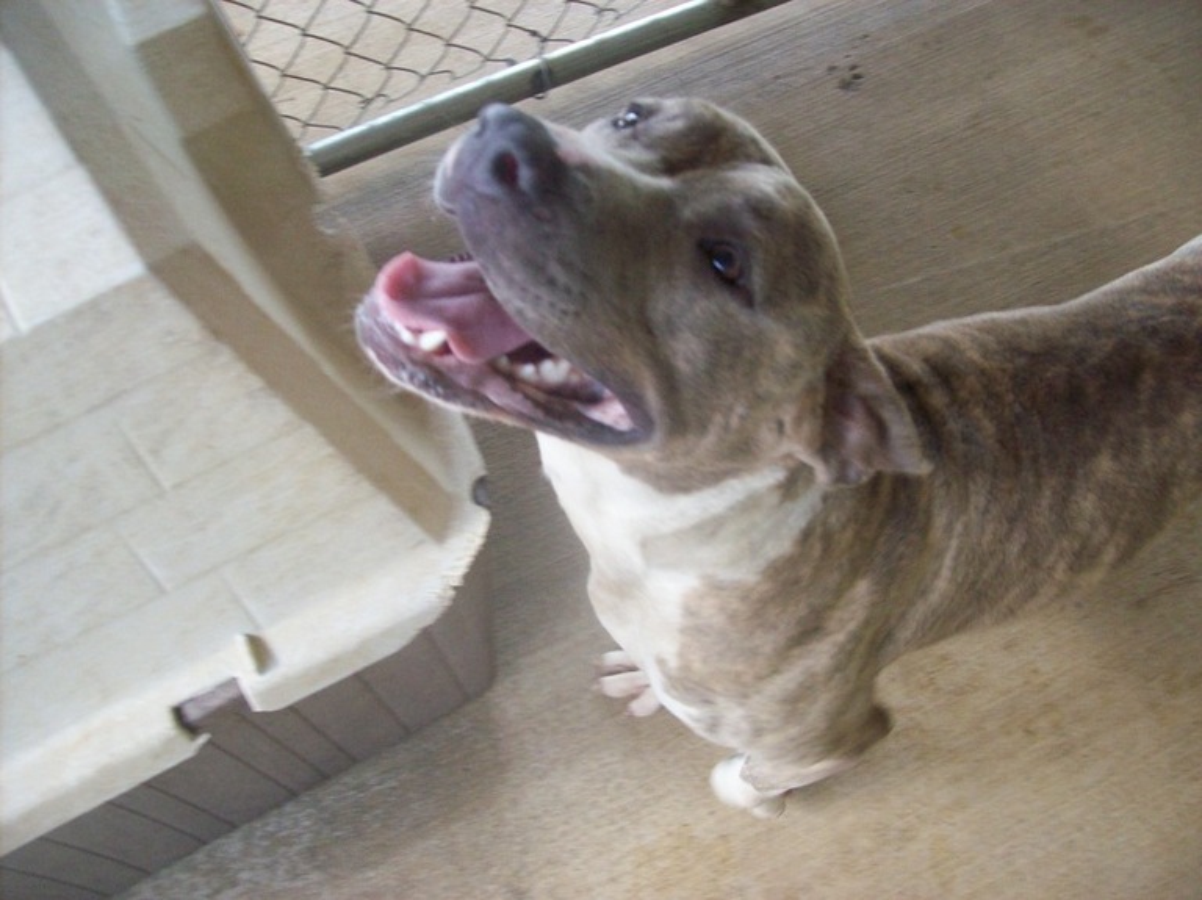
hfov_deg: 51.4
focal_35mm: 36
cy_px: 450
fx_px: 1249
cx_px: 601
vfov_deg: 39.6
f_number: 2.7
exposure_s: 1/64
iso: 200
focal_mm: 6
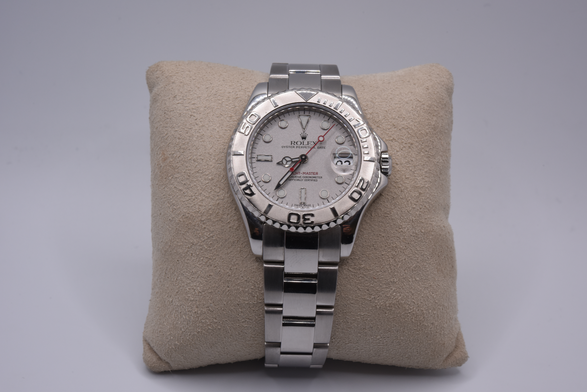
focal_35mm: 60
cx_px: 294
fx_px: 979
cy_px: 196
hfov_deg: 33.4
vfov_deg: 22.6
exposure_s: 1/60
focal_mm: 60
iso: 640
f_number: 20
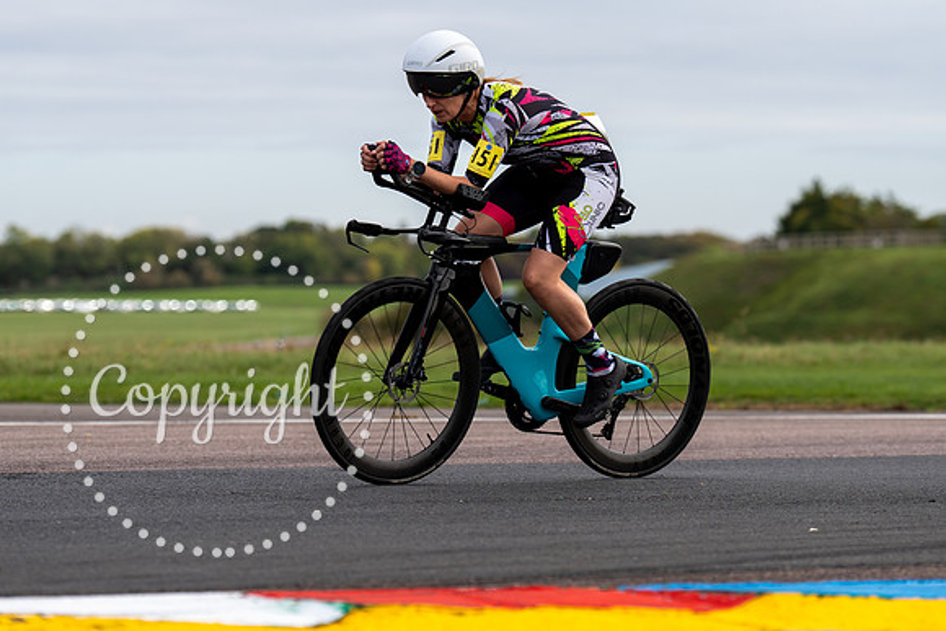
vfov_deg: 8.3
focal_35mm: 165
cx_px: 474
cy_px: 244
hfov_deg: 12.5
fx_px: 4333
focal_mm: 131
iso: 125
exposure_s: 1/1000
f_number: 3.5
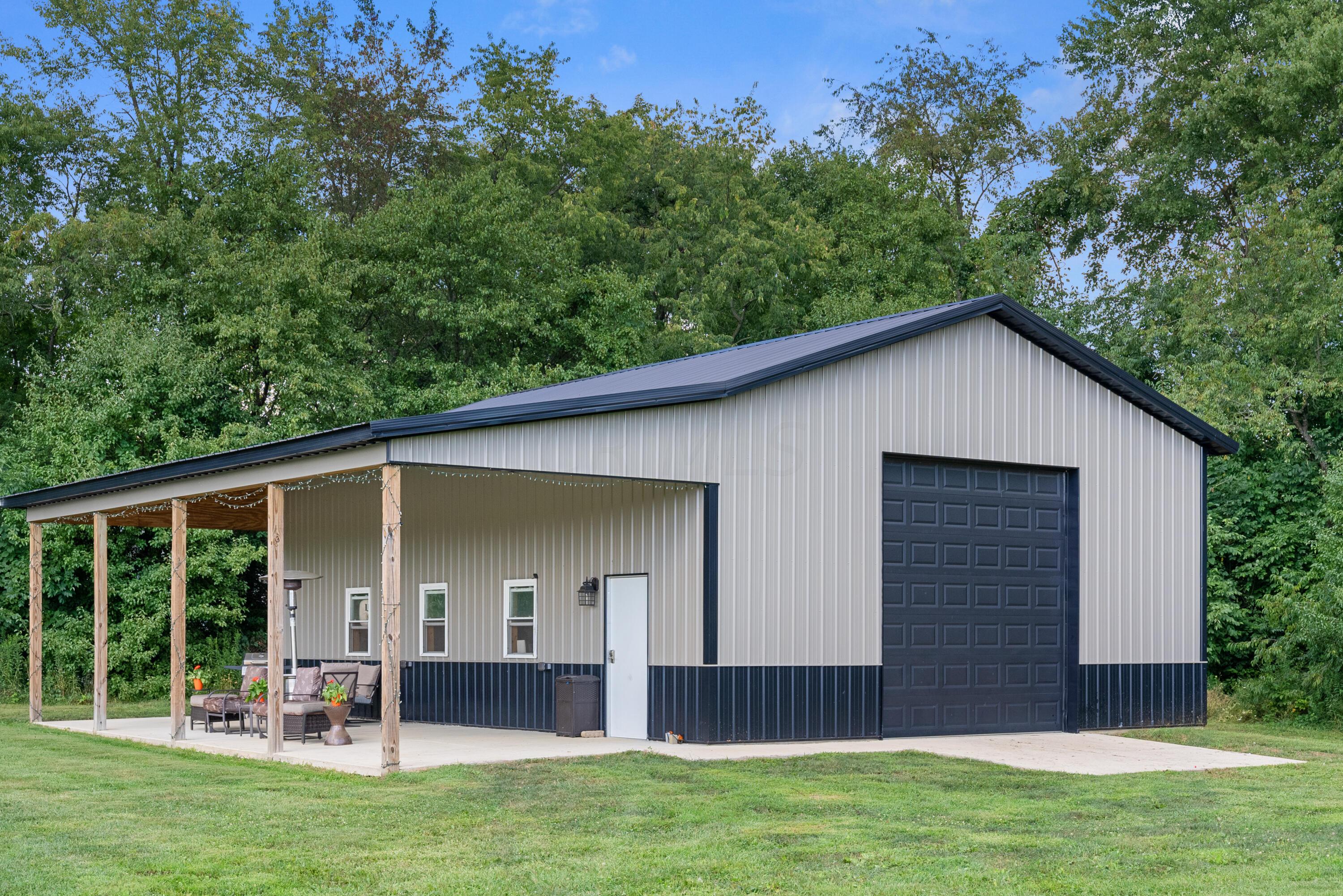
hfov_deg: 41.9
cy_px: 448
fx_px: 1754
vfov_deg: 28.7
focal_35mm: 47
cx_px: 672
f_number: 9
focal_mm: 47
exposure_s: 1/200
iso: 500
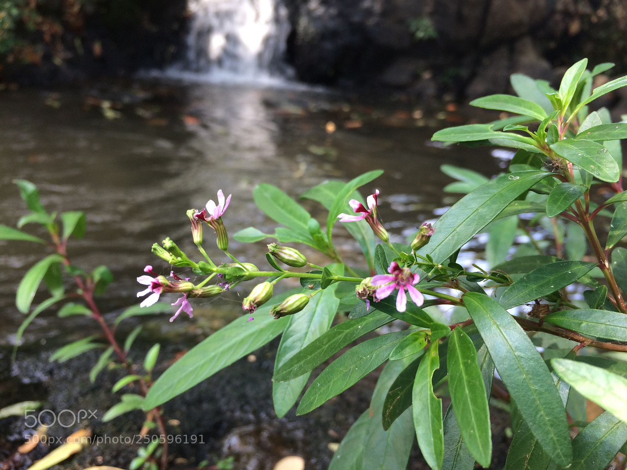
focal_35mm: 29
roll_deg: -3.8
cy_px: 235
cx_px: 314
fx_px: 525
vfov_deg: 48.2
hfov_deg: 61.7
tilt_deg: -18.6
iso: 40
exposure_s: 1/120
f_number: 2.2
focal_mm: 4.15
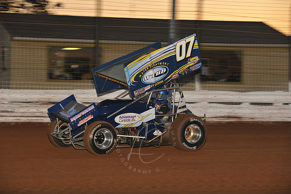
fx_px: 969
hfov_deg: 17.1
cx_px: 146
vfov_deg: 11.4
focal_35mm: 120
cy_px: 97
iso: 640
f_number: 6.3
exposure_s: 1/320
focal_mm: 120
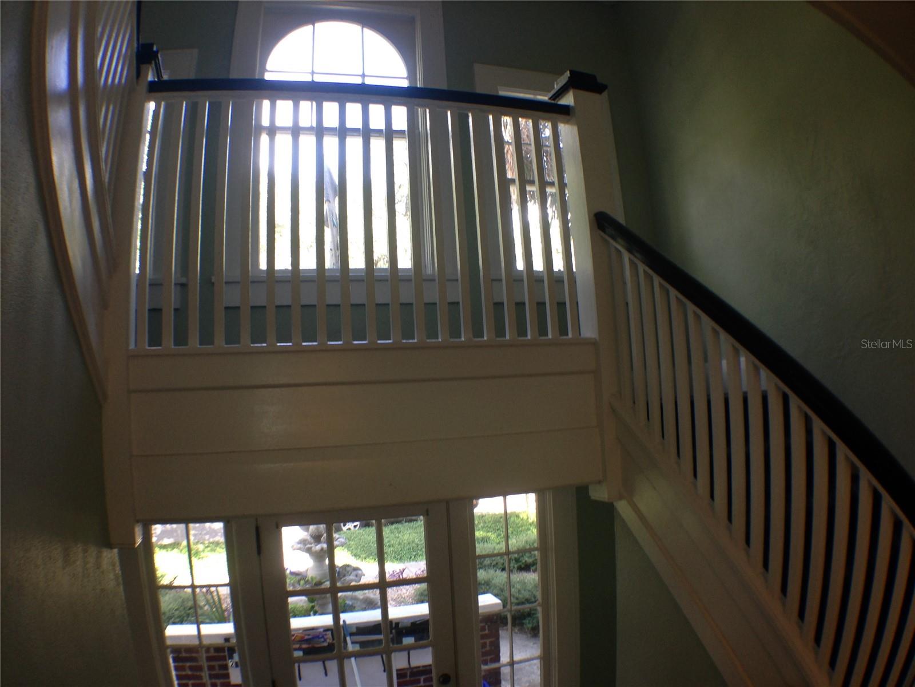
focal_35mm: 33
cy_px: 344
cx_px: 458
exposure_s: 1/40
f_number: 2.4
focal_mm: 4.12
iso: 50
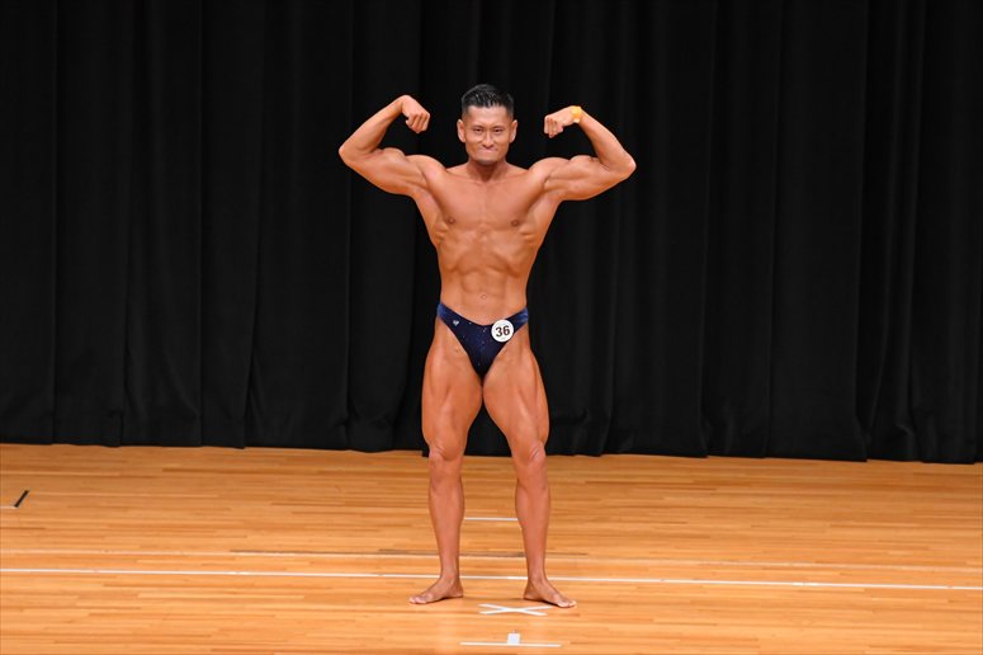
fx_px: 6550
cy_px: 328
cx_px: 492
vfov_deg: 5.7
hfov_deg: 8.6
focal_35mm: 240
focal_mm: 160
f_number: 5.6
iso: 4000
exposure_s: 1/400
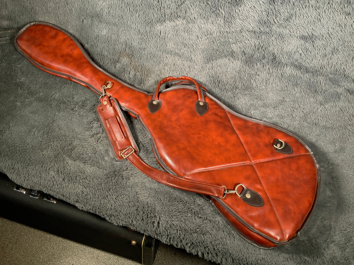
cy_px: 132
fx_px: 297
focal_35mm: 29
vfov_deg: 48.2
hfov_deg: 61.7
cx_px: 177
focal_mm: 3
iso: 64
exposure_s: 1/78
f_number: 1.8
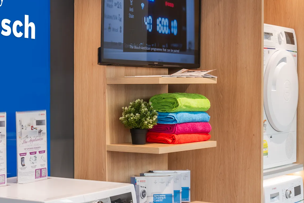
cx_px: 117
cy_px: 106
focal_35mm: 84
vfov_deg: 16.3
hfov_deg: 24.1
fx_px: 710
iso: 100
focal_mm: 24
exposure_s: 1/5
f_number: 11
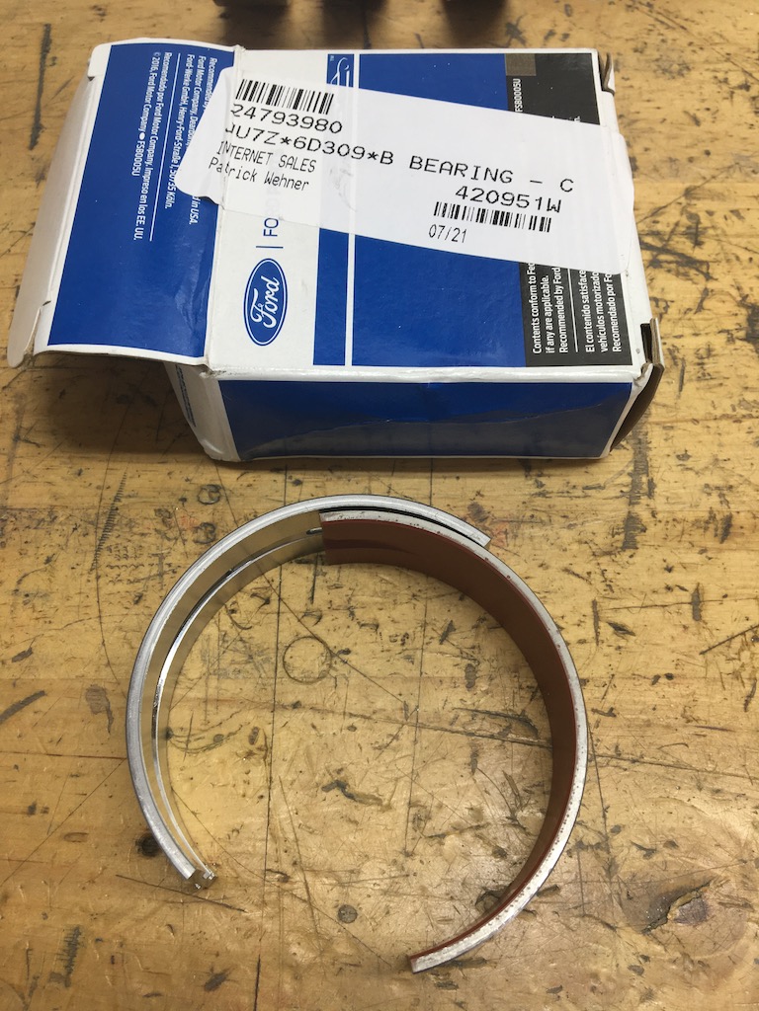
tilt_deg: -65.5
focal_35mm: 29
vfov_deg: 61.7
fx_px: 848
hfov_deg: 48.2
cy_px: 506
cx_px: 380
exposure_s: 1/60
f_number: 2.2
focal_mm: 4.15
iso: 32
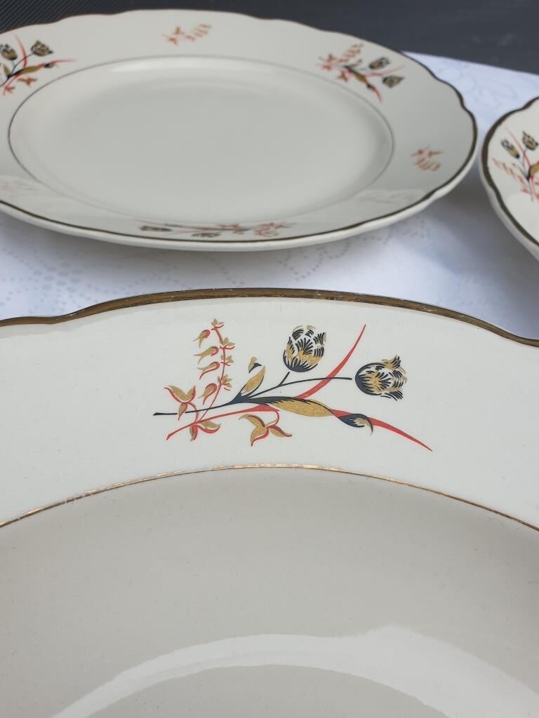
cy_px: 359
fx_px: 540
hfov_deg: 53.1
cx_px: 270
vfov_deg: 67.3
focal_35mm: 26
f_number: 2.4
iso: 50
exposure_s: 1/750
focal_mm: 4.3
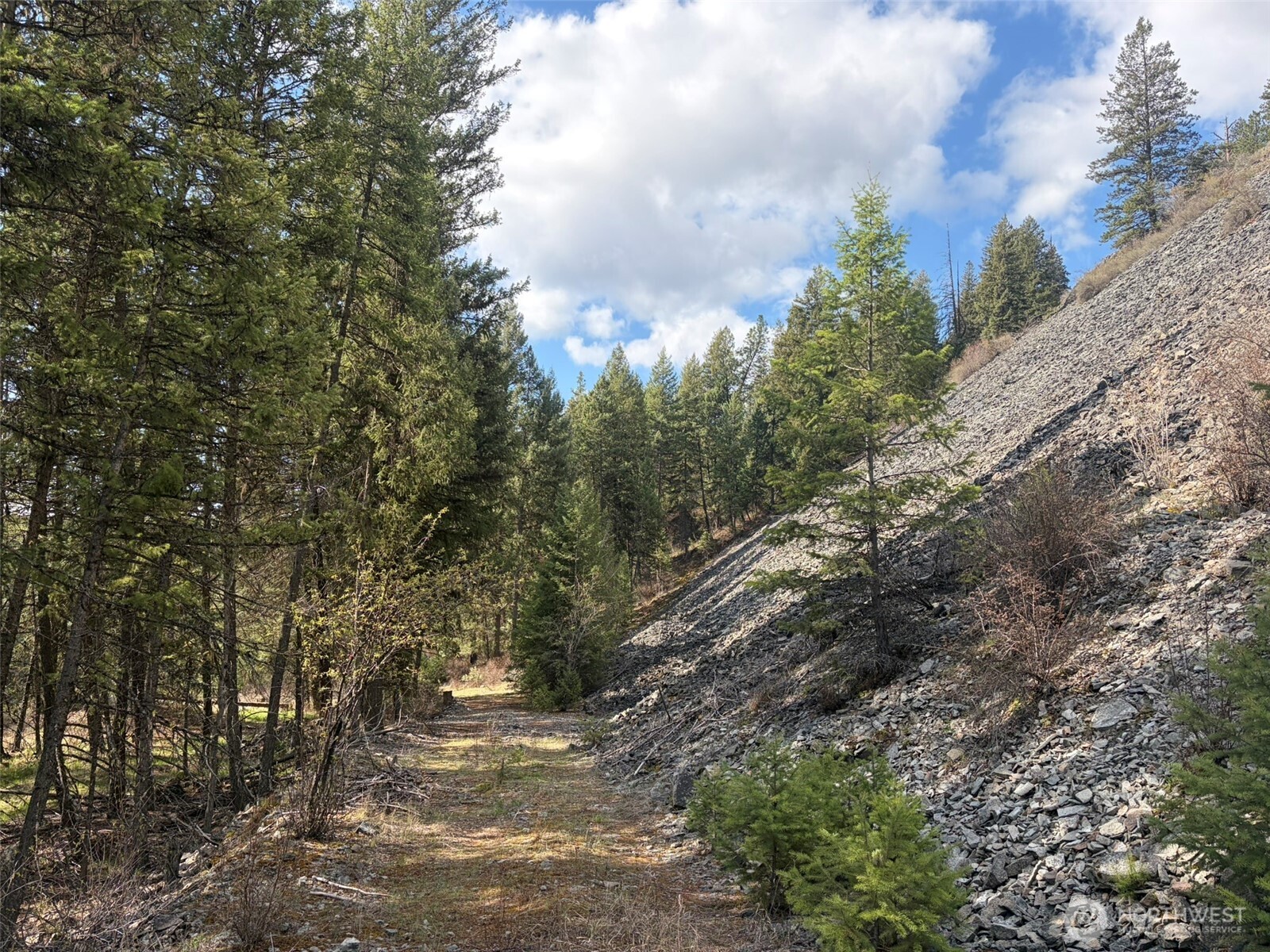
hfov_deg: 67.3
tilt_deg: +6.3
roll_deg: -1.6
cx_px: 635
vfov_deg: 53.1
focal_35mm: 26
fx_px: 954
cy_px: 476
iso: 64
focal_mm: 5.96
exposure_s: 1/1517
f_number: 1.6
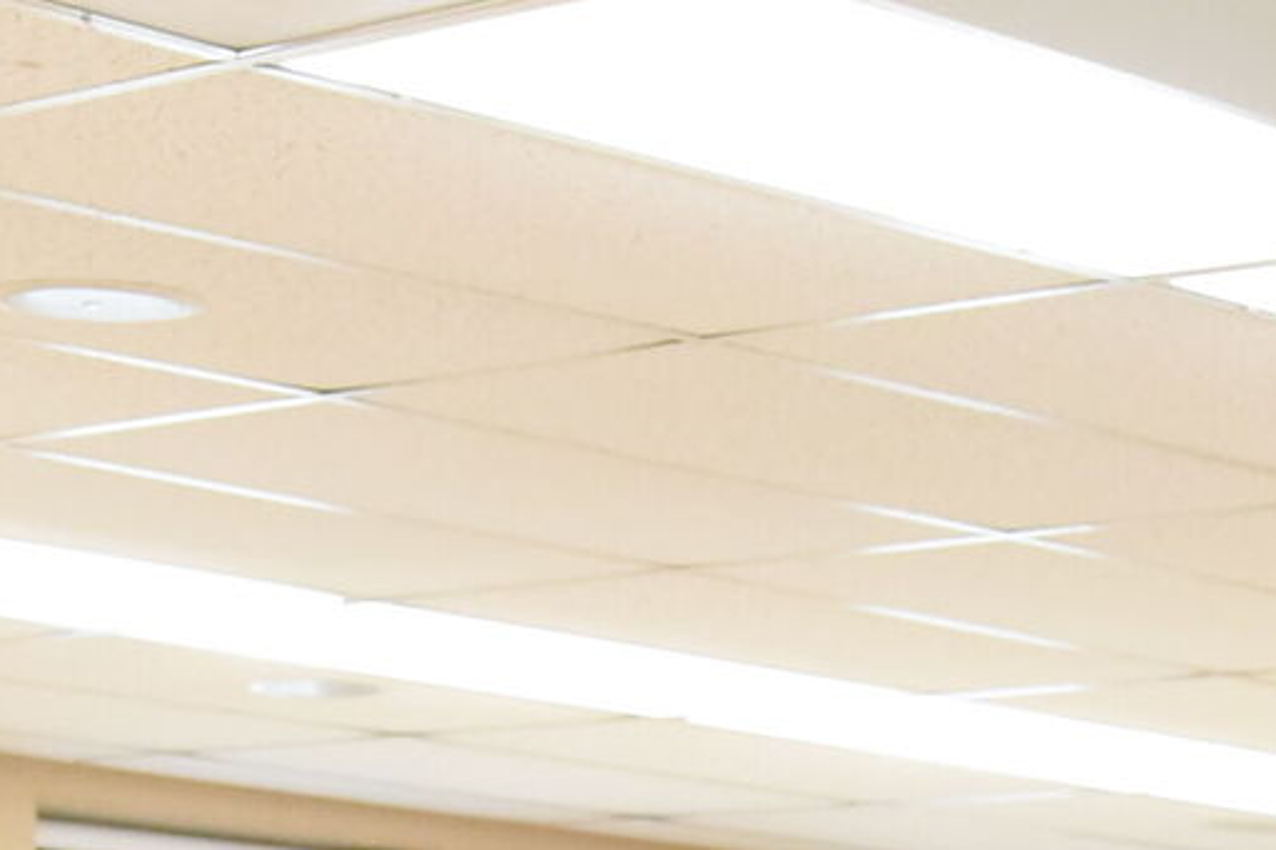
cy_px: 1934
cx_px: 1189
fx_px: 5811
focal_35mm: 164
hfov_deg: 12.4
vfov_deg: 7.8
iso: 5000
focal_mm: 35
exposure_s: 1/250
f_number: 4.5
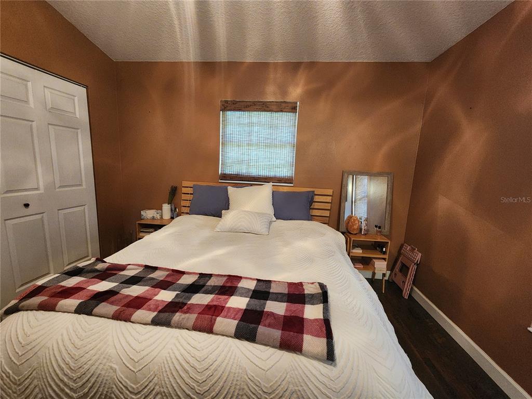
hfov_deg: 106.2
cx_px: 266
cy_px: 200
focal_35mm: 13
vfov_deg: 89.9
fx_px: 200
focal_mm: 2.2
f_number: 2.2
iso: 500
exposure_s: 1/30
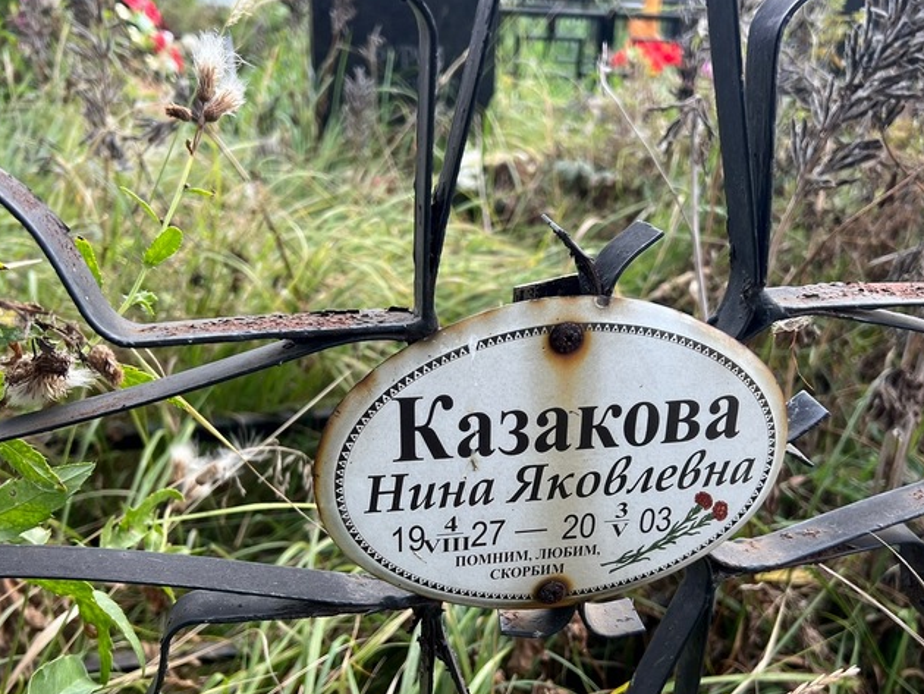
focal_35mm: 33
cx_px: 474
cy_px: 401
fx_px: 881
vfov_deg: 42.8
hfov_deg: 55.3
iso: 50
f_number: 1.5
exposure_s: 1/555
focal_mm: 5.7
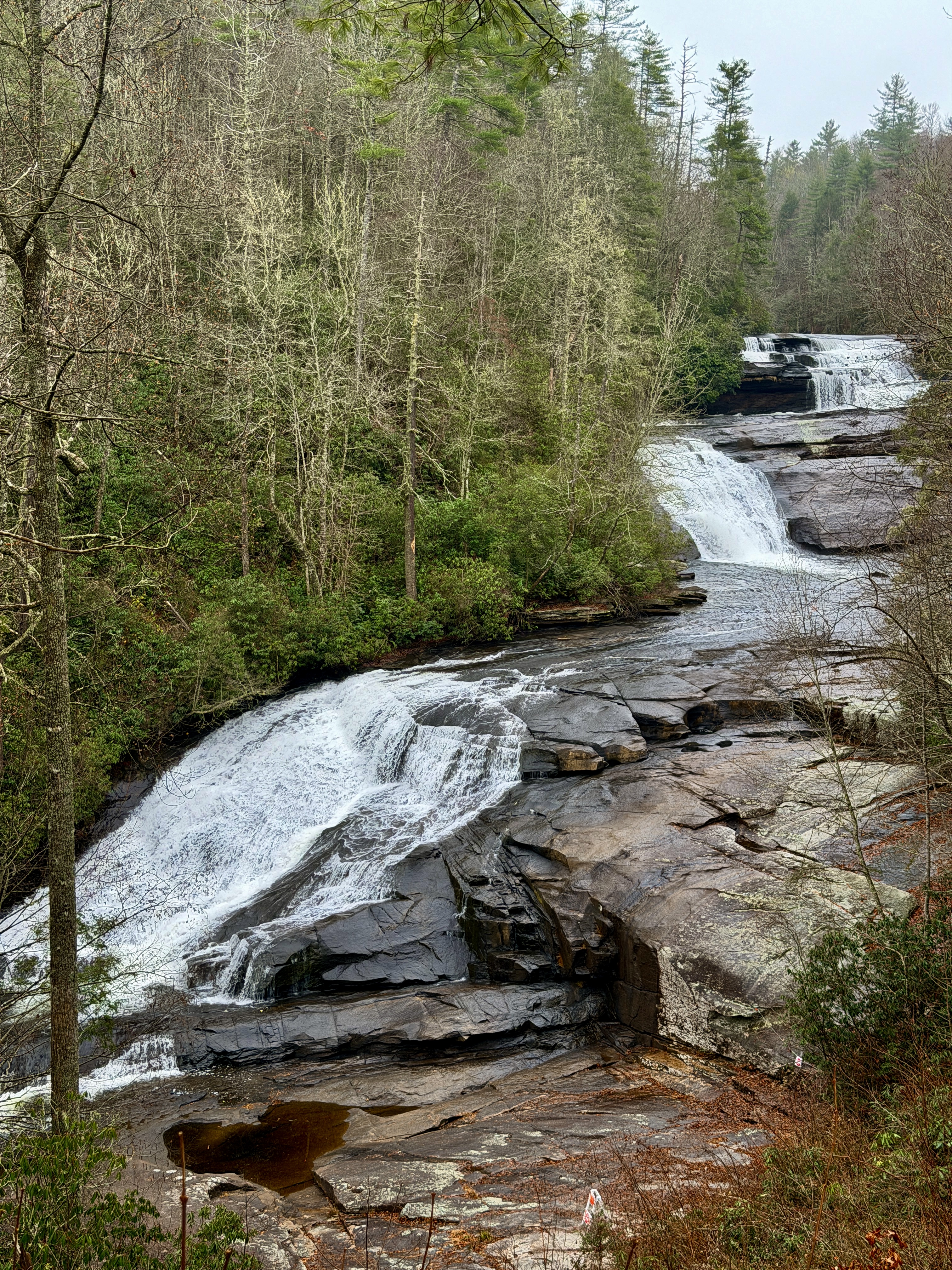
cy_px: 635
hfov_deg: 30.3
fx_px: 1760
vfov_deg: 39.7
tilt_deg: -8.9
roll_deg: -0.3
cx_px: 476
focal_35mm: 48
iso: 64
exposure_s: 1/175
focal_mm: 6.76
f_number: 1.78
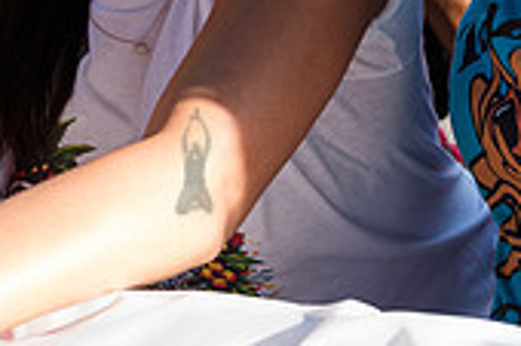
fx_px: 1778
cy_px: -136
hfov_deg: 16.6
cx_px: 193
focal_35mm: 123
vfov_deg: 10.8
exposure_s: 1/400
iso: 400
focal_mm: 36
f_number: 4.5
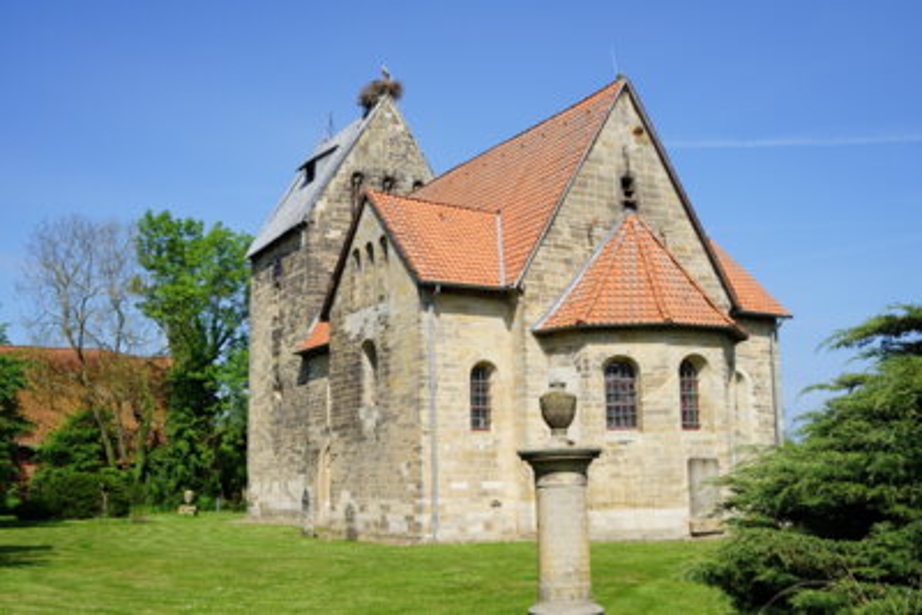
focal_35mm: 38
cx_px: 461
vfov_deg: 35.1
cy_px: 308
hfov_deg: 50.7
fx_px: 974
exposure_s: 1/400
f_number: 7.1
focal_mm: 38
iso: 100
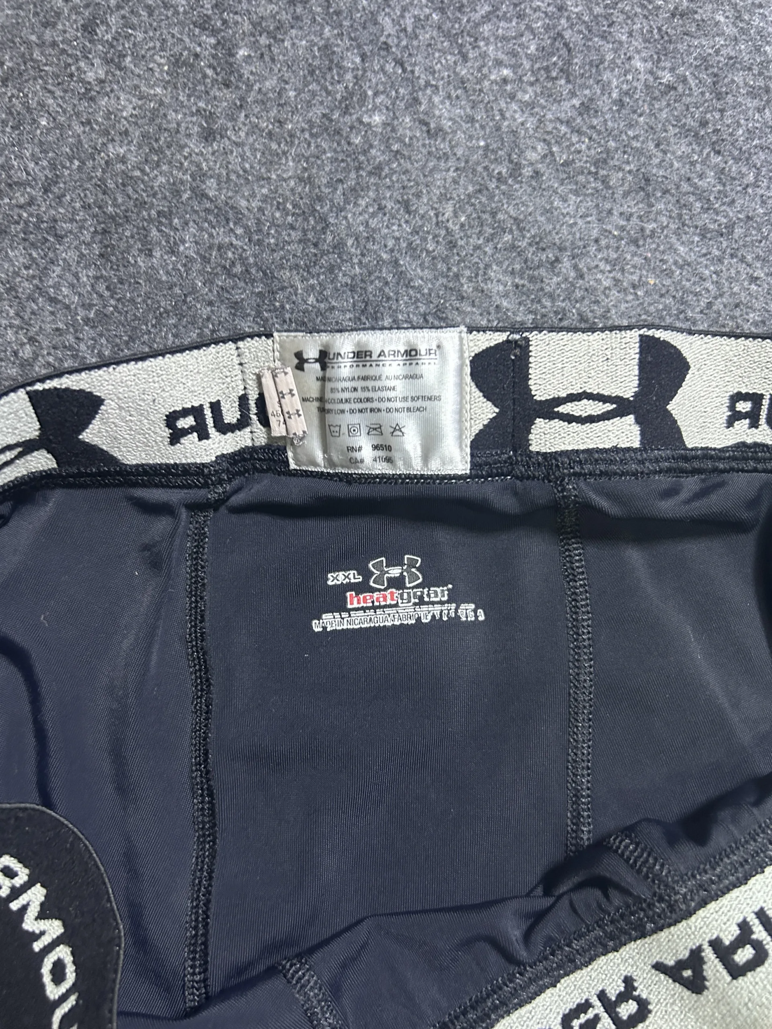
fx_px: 773
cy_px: 514
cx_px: 386
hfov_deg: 53.1
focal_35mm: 26
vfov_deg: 67.3
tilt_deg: -46.8
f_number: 1.5
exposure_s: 1/50
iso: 500
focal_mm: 5.7
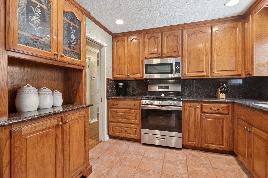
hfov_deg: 95.0
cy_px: 89
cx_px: 134
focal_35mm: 16
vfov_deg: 72.0
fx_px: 123
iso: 320
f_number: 8
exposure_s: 1/2.5
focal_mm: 11
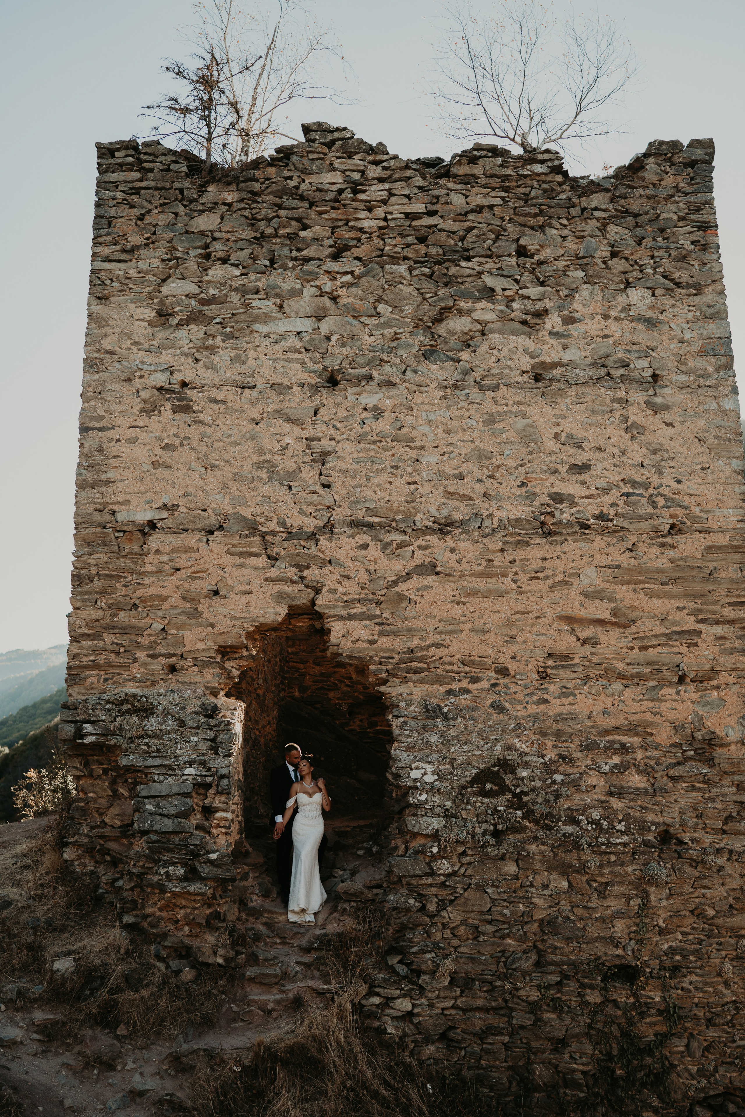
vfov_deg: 54.4
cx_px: 372
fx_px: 1086
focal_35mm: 35
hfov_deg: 37.9
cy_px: 558
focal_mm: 35
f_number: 2
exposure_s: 1/1600
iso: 250
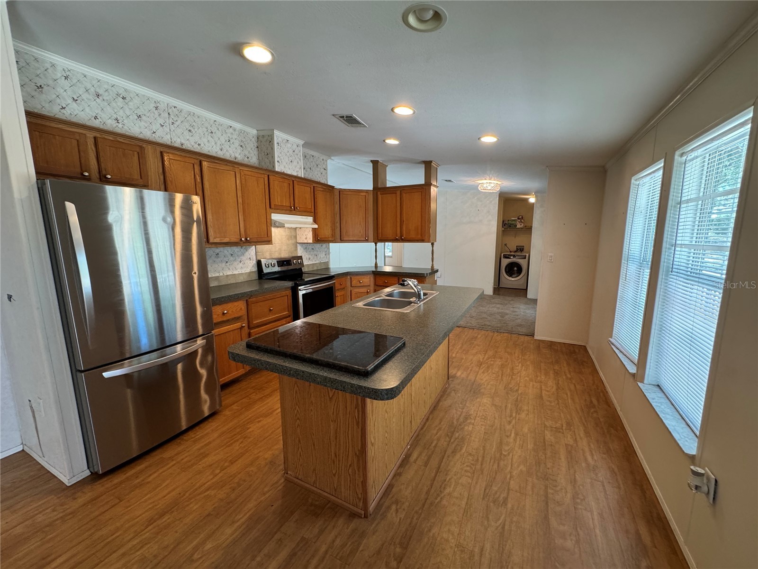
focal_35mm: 14
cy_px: 284
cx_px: 379
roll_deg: -0.2
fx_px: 307
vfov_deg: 85.7
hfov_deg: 102.1
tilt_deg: -9.4
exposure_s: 1/60
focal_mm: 2.22
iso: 250
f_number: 2.2
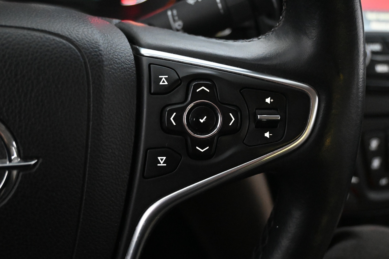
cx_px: 194
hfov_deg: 53.1
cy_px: 130
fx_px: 389
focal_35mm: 36
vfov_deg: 36.9
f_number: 4.2
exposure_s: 1/40
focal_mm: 24
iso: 9000
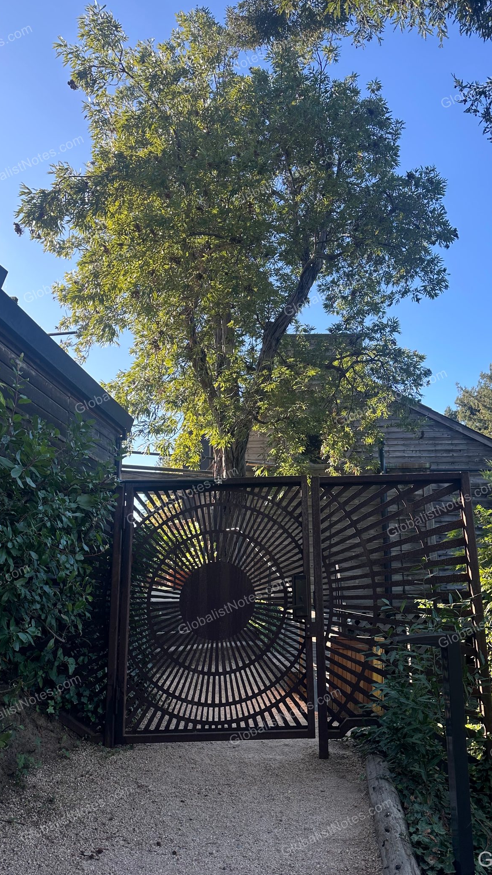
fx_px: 626
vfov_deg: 69.9
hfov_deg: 42.6
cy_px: 443
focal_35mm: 27
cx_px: 301
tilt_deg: +14.2
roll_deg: +0.3
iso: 80
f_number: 1.78
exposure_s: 1/718
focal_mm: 6.86
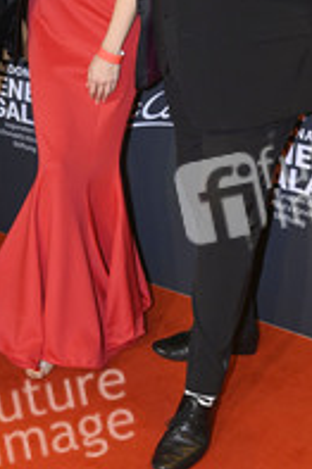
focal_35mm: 71
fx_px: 925
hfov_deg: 19.0
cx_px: 81
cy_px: 69
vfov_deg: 27.7
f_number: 6.3
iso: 500
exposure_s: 1/60
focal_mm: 35
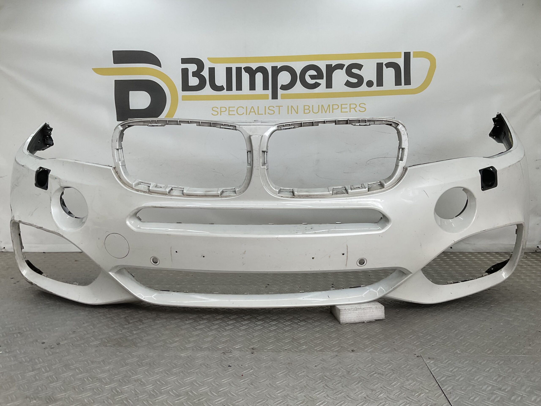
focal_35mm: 29
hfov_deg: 61.7
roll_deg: -0.1
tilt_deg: -7.3
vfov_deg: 48.2
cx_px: 270
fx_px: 453
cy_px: 203
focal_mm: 3
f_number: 1.8
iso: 16
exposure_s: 1/262
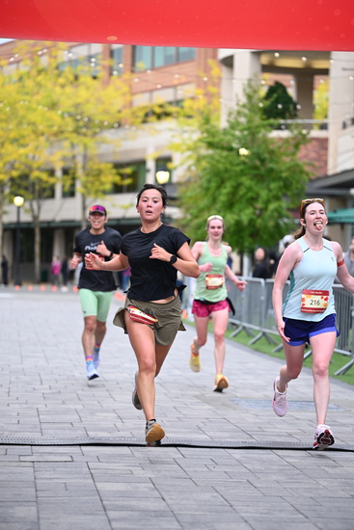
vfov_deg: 20.0
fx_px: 1503
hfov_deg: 13.4
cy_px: 265
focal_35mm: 102
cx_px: 177
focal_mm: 102
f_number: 2.8
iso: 1000
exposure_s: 1/1600
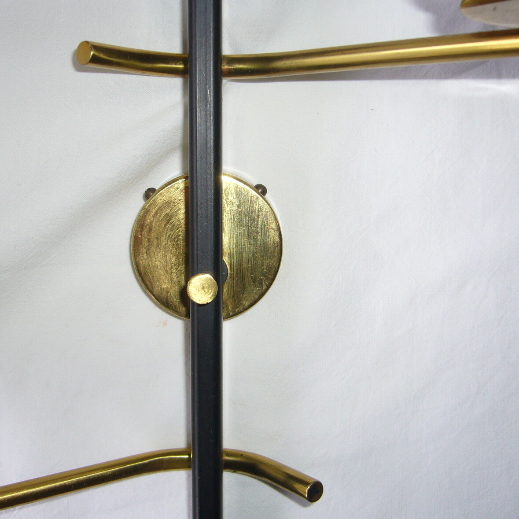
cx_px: 250
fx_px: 712
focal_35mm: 42
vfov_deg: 40.0
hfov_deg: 40.0
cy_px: 258
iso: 80
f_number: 2.8
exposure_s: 1/60
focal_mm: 5.8
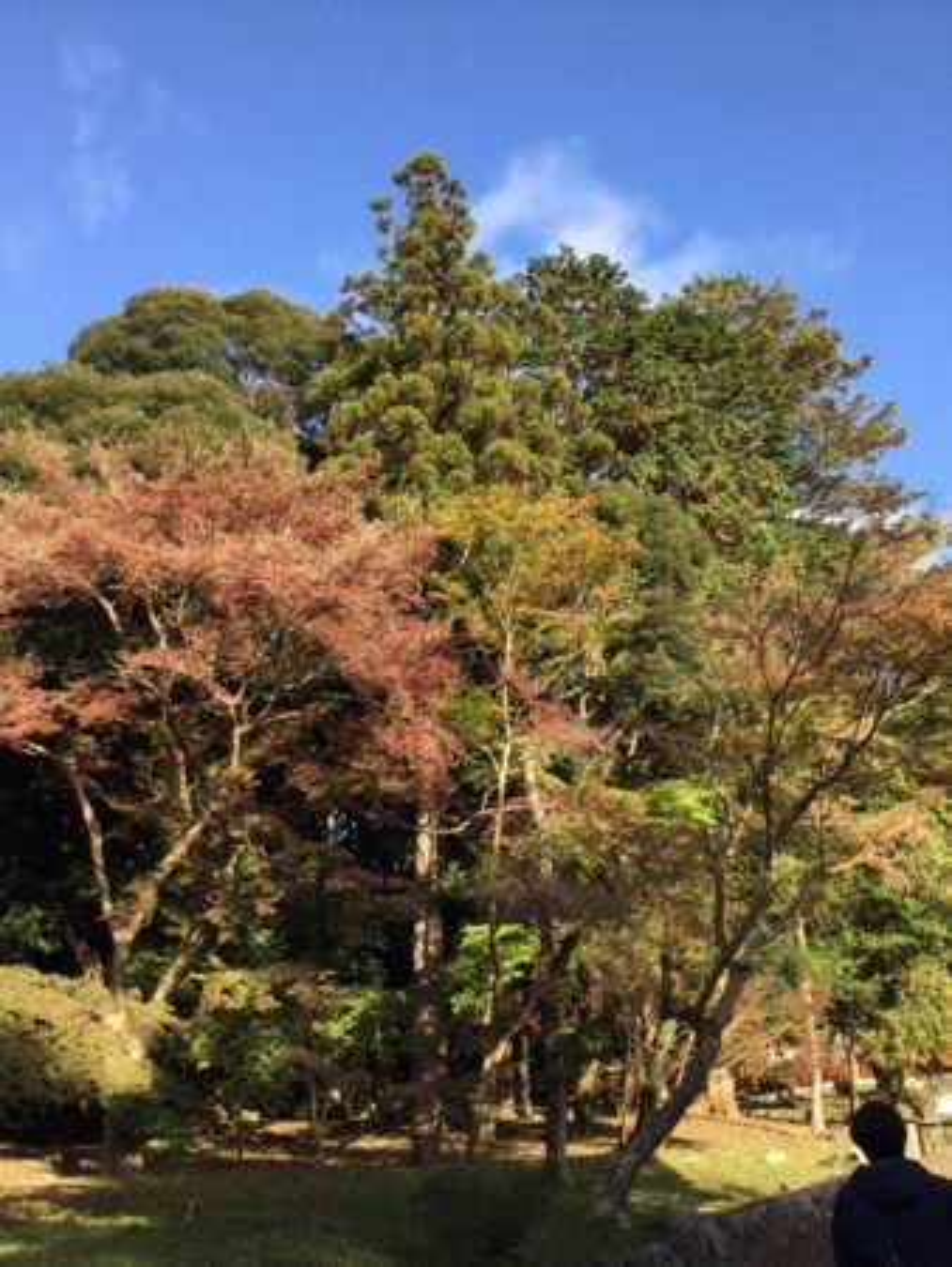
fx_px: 1136
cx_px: 476
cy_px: 634
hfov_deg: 45.5
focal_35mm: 31
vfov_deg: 58.3
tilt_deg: +23.6
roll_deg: +3.3
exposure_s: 1/347
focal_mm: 3.3
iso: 25
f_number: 2.4
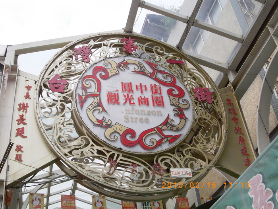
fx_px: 361
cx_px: 139
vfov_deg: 32.2
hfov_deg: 42.1
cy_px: 104
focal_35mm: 45
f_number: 4.3
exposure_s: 1/500
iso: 100
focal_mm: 8.2
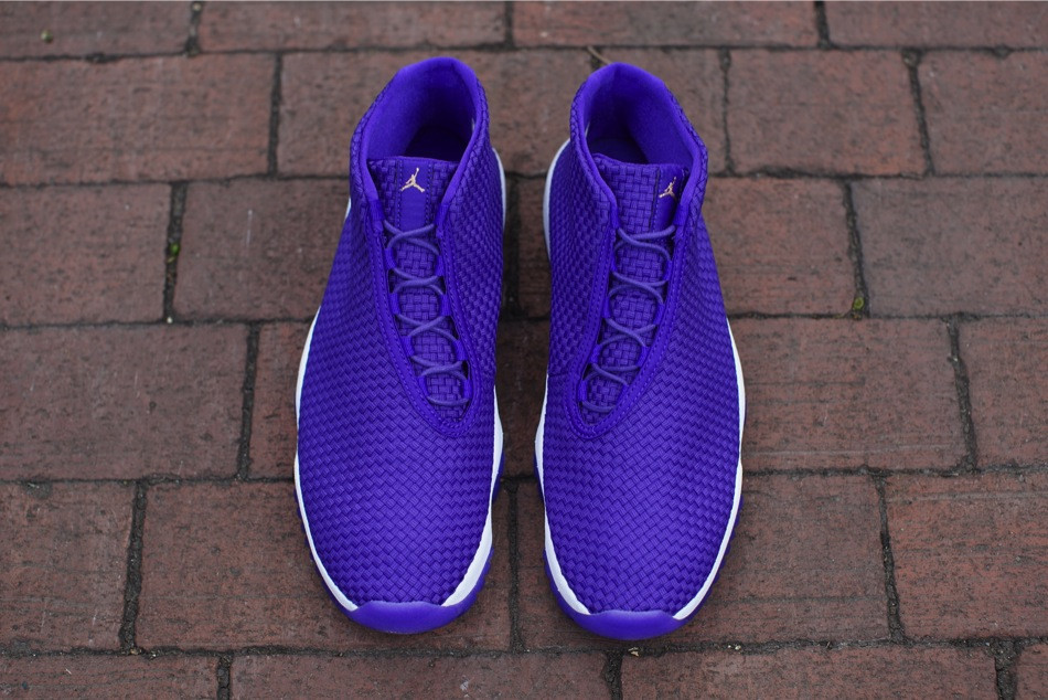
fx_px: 1456
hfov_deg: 39.6
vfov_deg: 27.0
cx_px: 524
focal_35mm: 50
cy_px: 350
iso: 125
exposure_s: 1/500
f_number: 4
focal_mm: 50
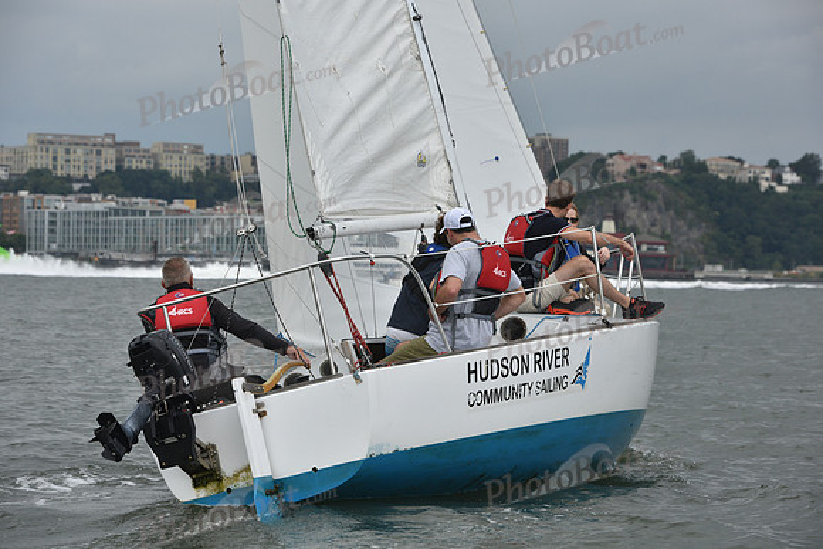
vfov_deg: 10.6
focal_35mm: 130
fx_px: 2973
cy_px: 274
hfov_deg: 15.8
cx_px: 412
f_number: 7.1
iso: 320
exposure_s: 1/1250
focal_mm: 130
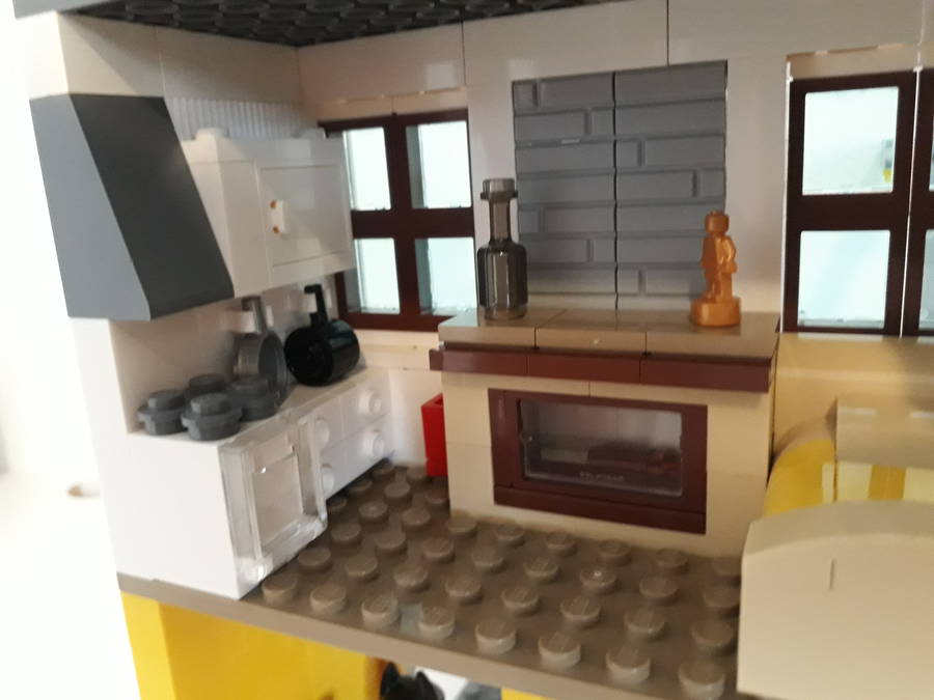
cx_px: 467
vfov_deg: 51.4
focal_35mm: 27
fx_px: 729
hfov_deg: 65.3
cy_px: 350
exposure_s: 1/17
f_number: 1.9
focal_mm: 3.6
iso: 500
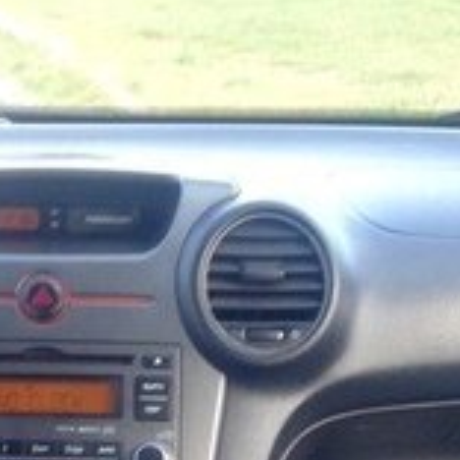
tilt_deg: -18.5
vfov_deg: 17.0
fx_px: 1398
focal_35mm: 93
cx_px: 68
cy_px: 672
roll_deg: -3.7
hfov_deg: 18.4
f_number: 2.4
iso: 64
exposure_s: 1/120
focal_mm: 4.12
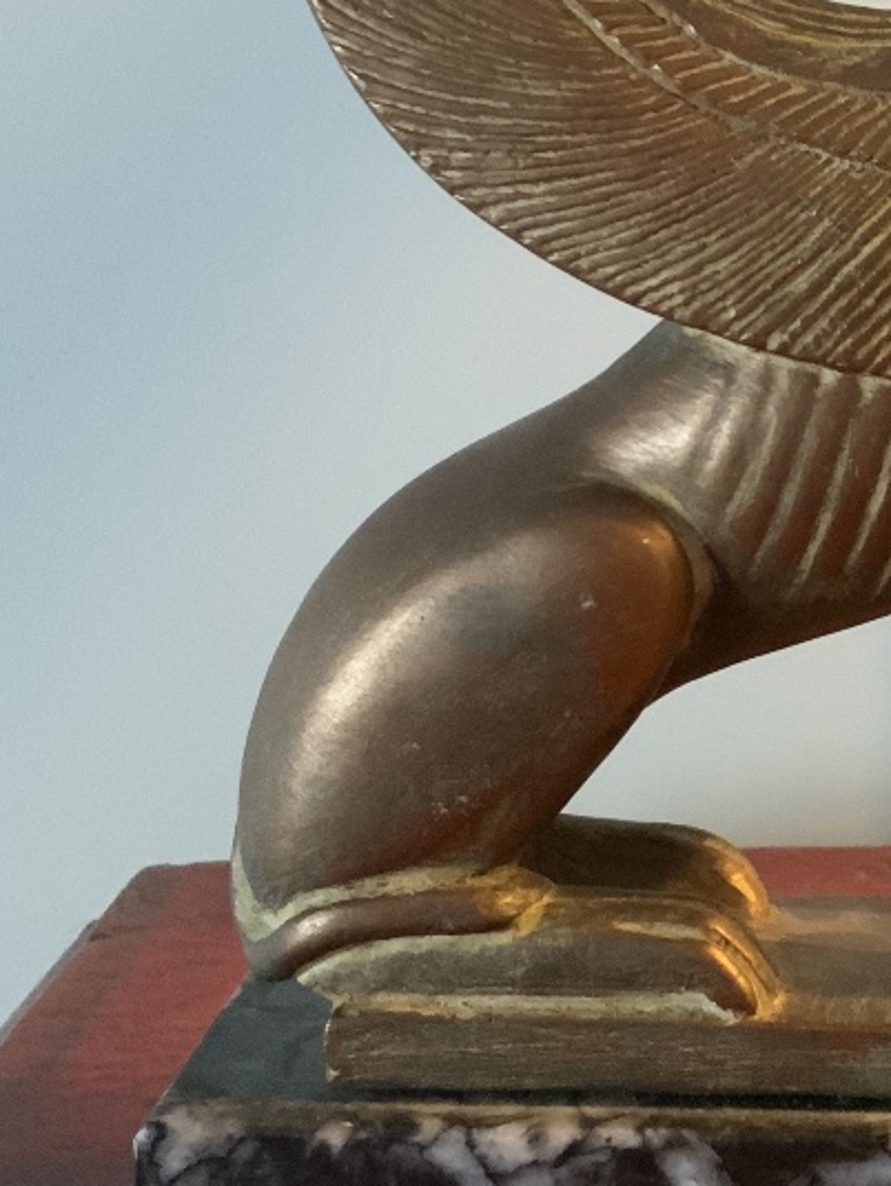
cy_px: 384
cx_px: 818
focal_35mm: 65
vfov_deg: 29.6
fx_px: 2228
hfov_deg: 22.0
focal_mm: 3
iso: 250
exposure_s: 1/50
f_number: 1.8
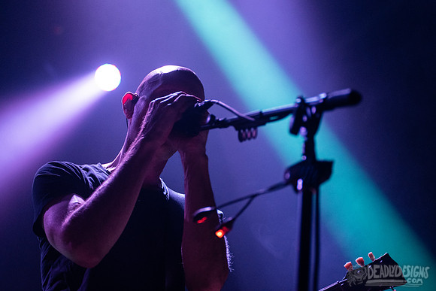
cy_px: 128
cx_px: 206
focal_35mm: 90
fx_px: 1086
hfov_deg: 22.7
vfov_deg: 15.3
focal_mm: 80
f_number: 3.2
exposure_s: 1/200
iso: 3200
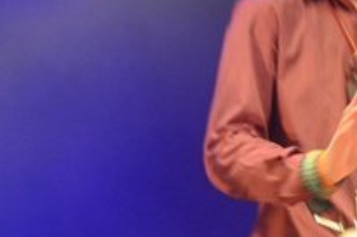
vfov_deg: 1.9
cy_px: 80
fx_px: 7151
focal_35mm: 722
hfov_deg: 2.9
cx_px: 576
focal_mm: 105
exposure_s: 1/80
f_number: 5.6
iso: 800
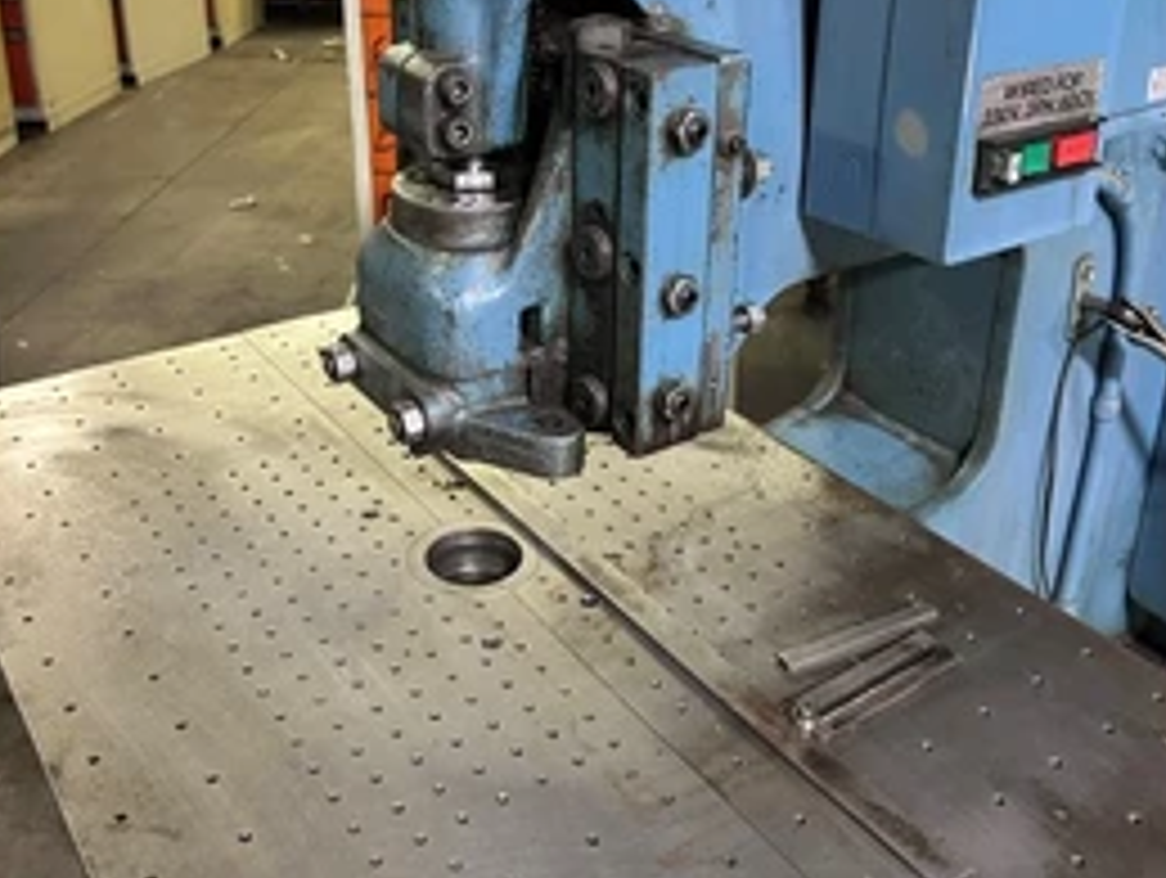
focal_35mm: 37
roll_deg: -0.2
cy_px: 270
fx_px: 1248
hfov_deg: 50.1
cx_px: 576
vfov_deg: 38.2
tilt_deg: -23.9
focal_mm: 6.86
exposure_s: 1/60
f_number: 1.78
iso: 640
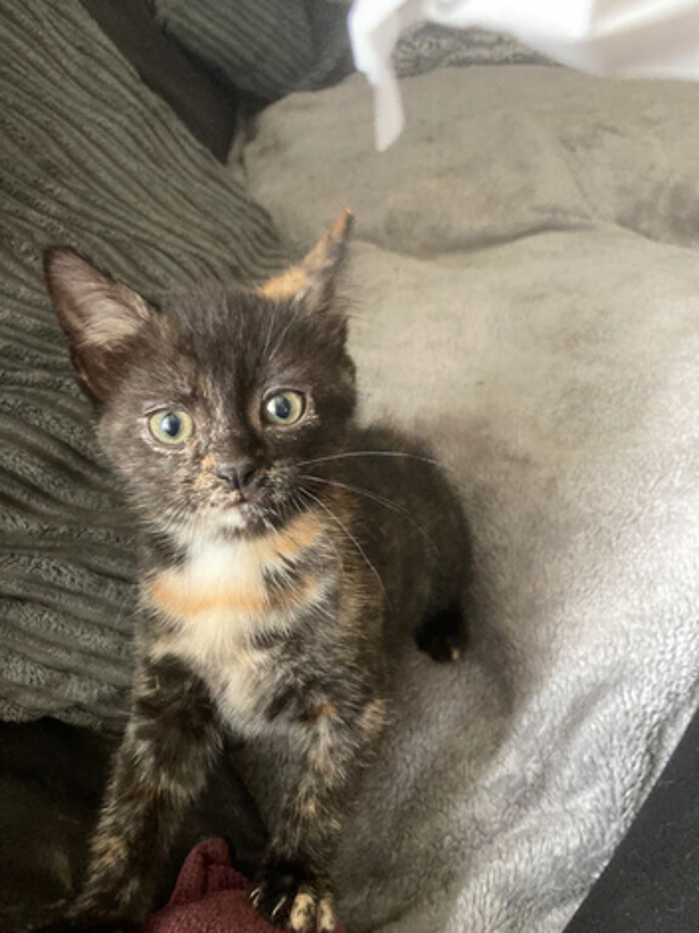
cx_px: 350
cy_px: 466
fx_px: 754
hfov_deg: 49.7
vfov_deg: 63.5
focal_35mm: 28
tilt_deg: -44.9
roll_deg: +7.4
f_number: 1.8
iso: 400
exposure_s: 1/30
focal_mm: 3.99
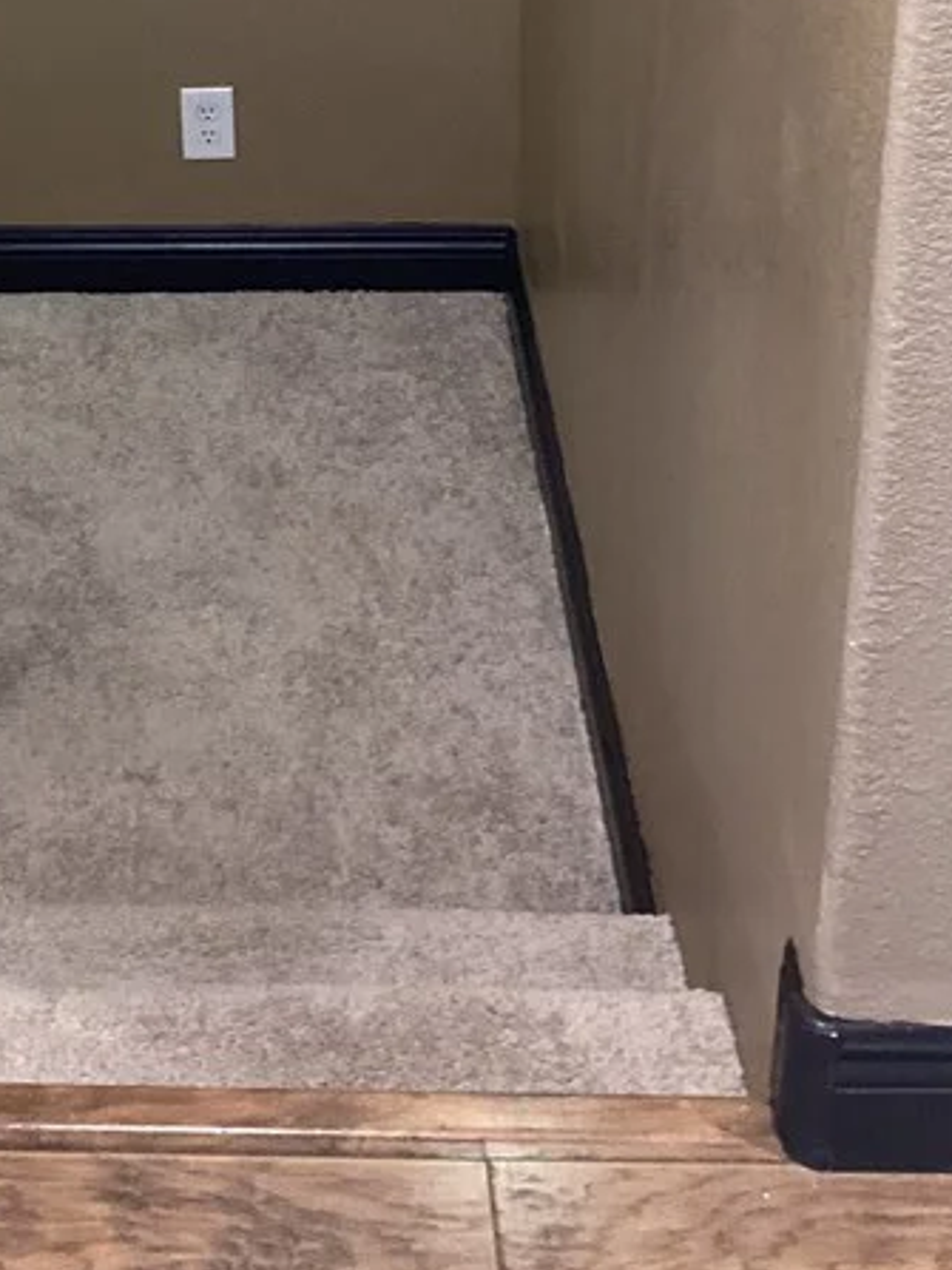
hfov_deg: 20.3
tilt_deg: -23.5
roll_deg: +2.3
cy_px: -134
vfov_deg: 25.4
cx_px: 97
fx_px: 2605
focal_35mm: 71
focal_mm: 3.3
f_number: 2.4
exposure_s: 1/30
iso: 320
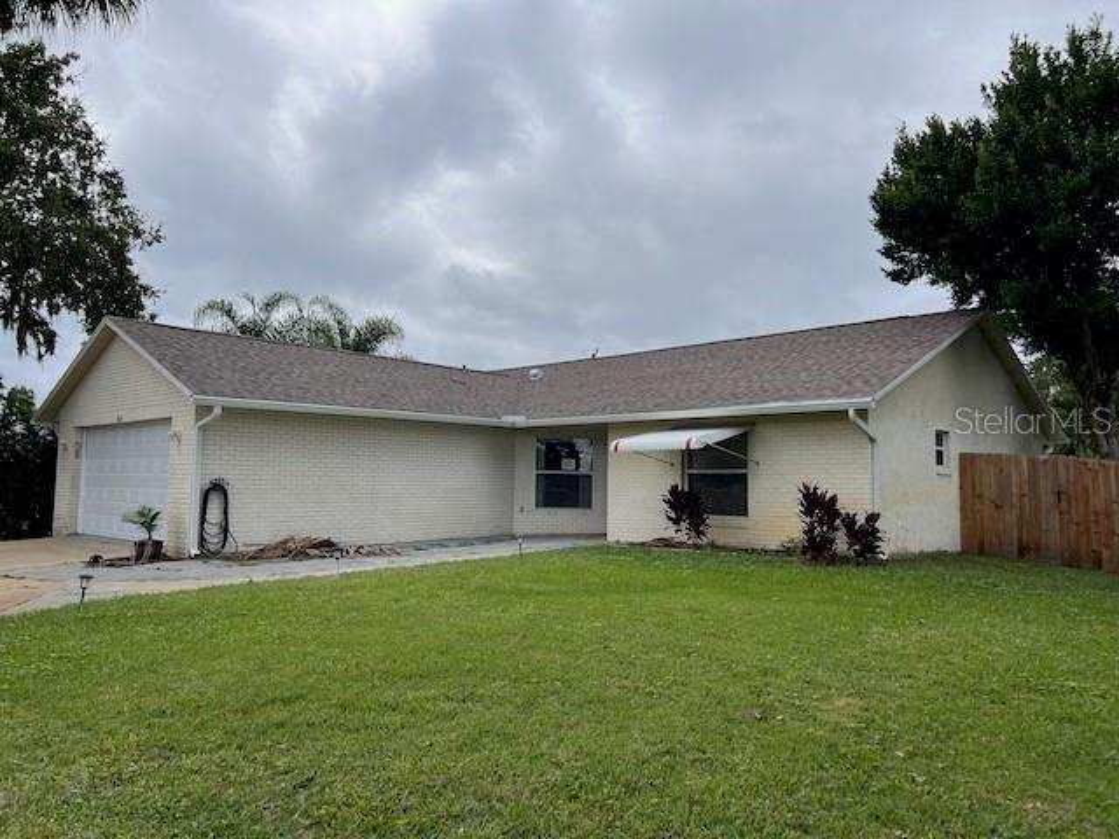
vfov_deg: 53.1
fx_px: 840
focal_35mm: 26
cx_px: 560
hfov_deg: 67.3
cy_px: 420
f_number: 1.5
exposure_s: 1/5076
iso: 50
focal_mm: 5.7
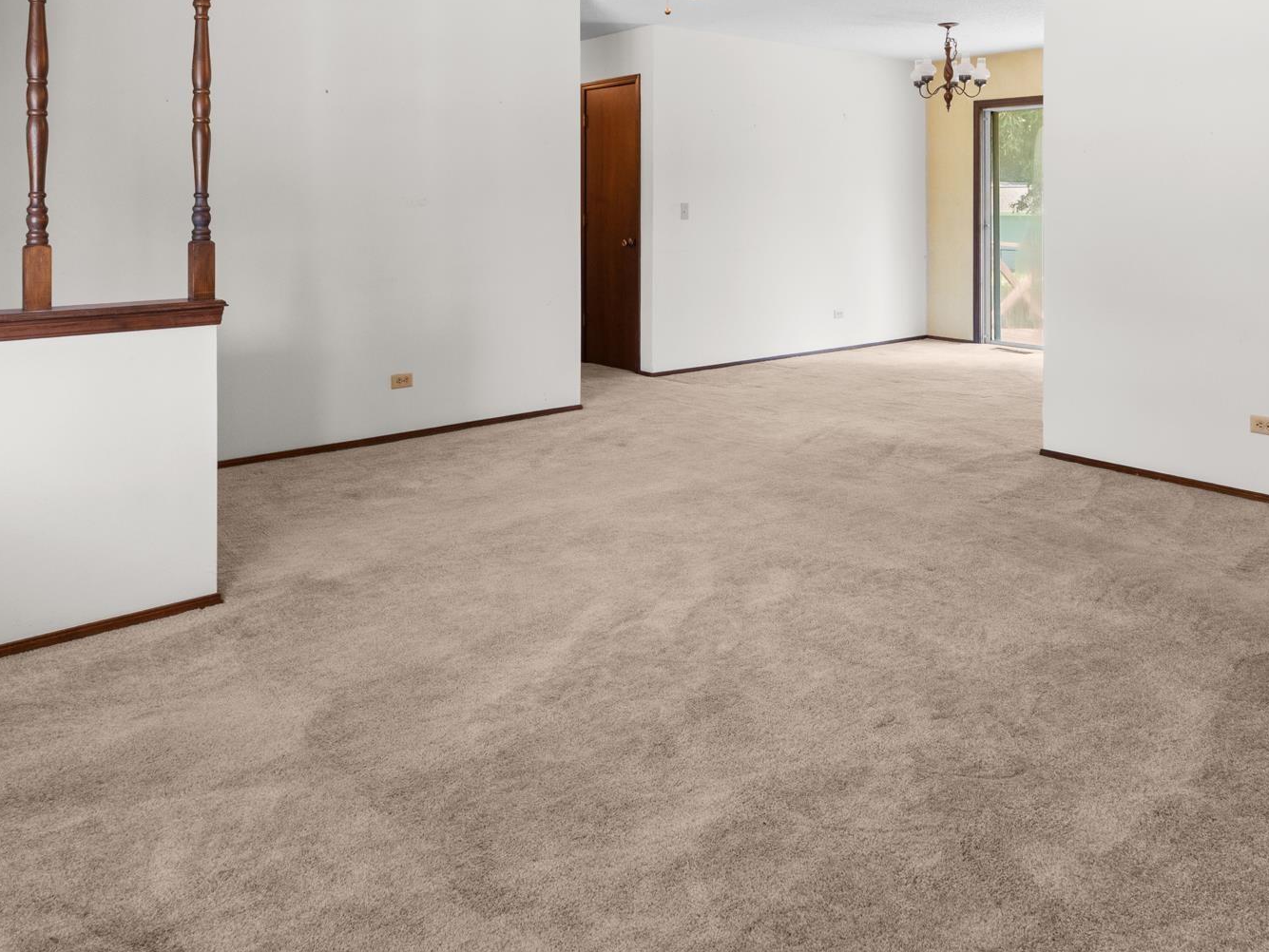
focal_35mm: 27
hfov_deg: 65.3
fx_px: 990
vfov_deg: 48.5
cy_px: 194
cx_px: 652
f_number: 9
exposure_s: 1/1.25
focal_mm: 10
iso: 200
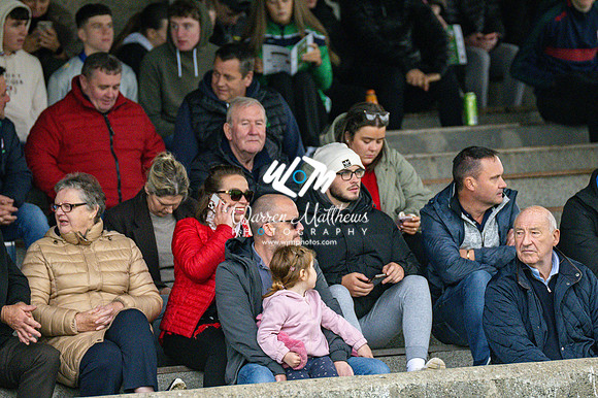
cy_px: 199
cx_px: 299
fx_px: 7470
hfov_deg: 4.6
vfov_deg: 3.1
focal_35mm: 450
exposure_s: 1/6400
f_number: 2.8
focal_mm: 300
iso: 4500
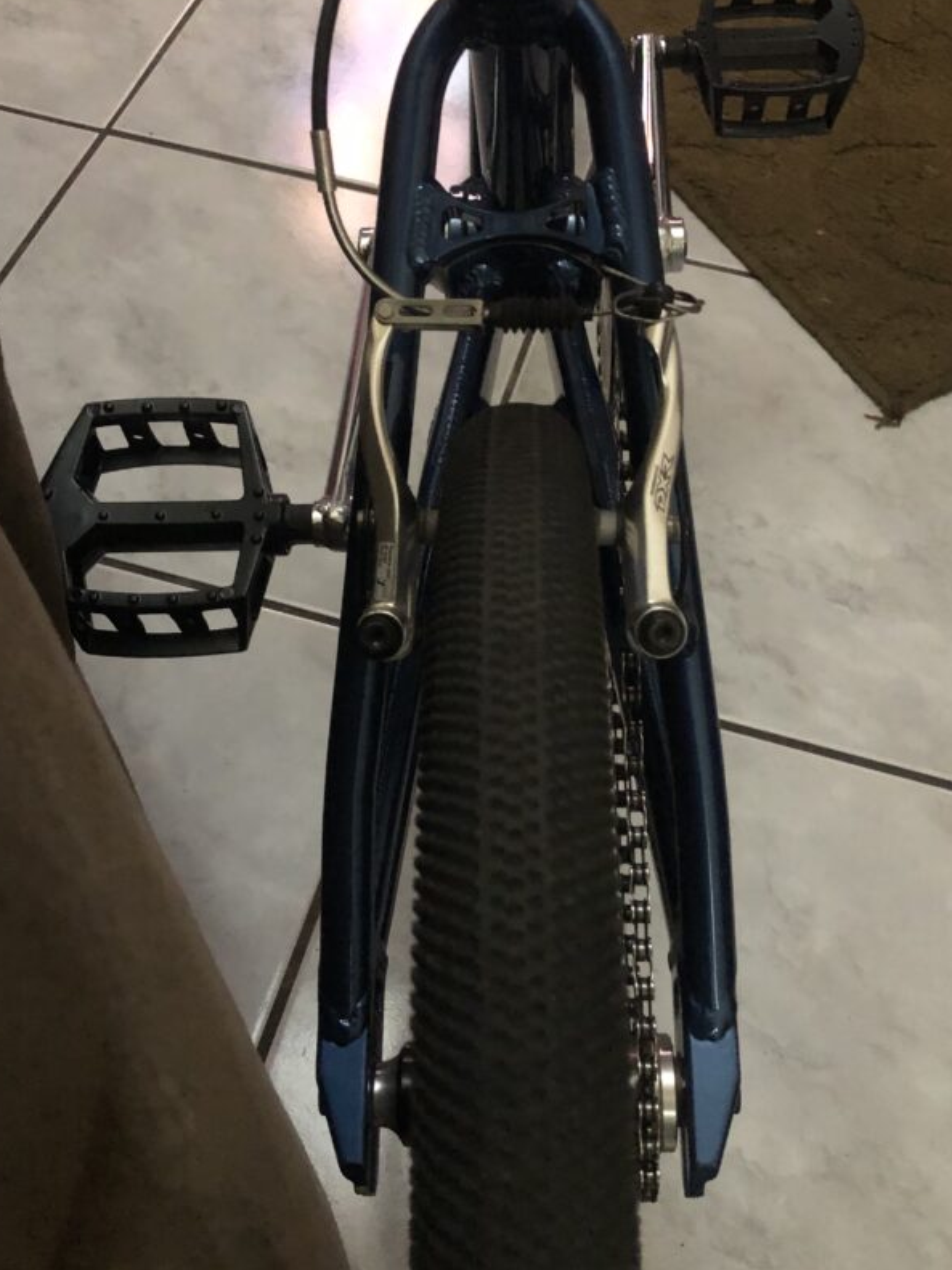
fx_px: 1247
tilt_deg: -57.9
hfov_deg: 41.8
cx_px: 478
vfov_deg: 53.9
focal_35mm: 34
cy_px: 602
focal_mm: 3.99
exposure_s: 1/4
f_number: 1.8
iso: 160
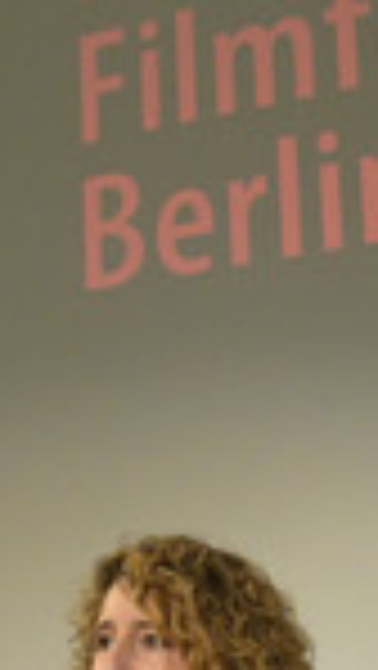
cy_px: 418
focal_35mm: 108
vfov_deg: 19.8
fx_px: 1921
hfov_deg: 10.8
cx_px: -214
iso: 5000
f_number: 5
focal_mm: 34
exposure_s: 1/250
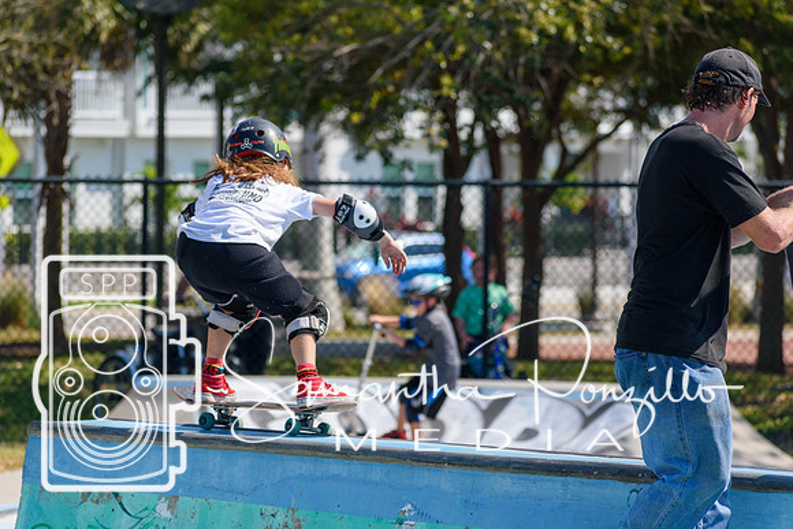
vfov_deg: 5.6
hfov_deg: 8.3
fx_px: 5453
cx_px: 396
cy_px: 264
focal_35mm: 248
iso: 320
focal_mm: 165
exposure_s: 1/2000
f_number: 5.6
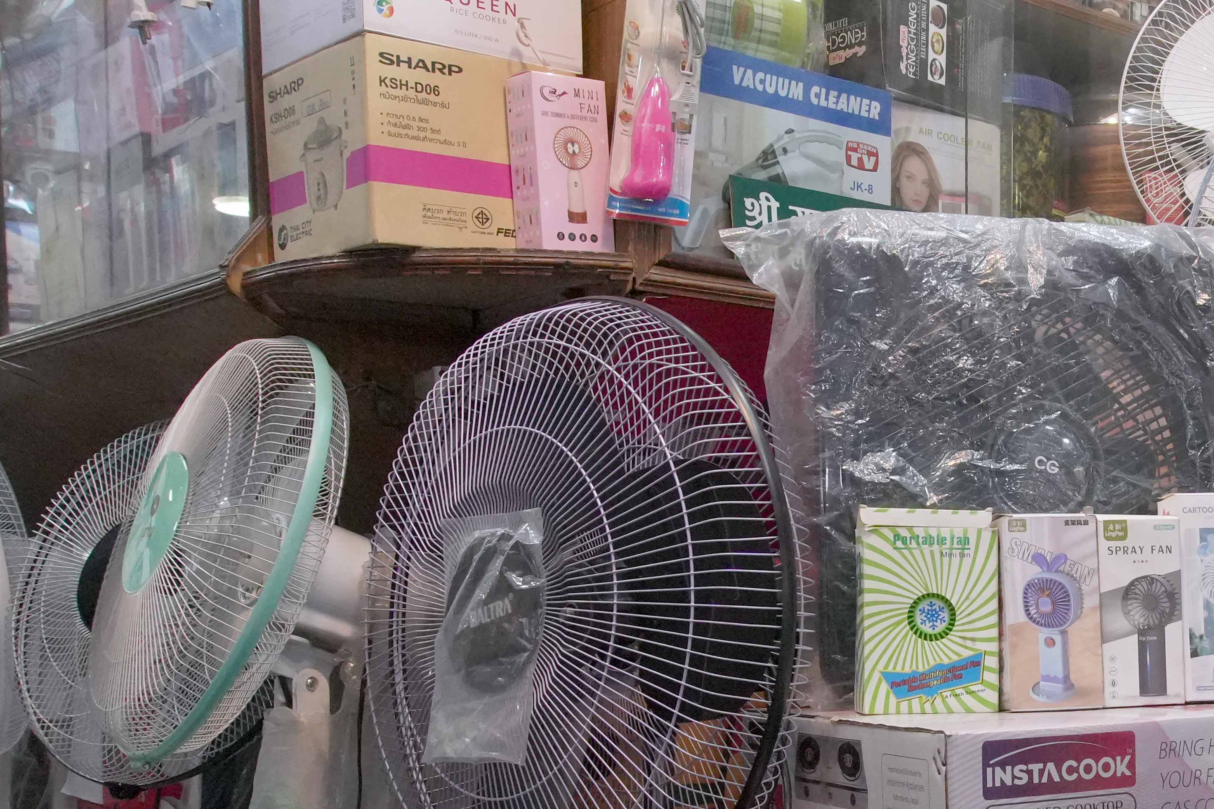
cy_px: 640
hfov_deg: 38.0
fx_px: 1652
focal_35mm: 49
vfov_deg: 27.0
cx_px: 1064
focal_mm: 16
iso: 3200
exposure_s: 1/80
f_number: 10
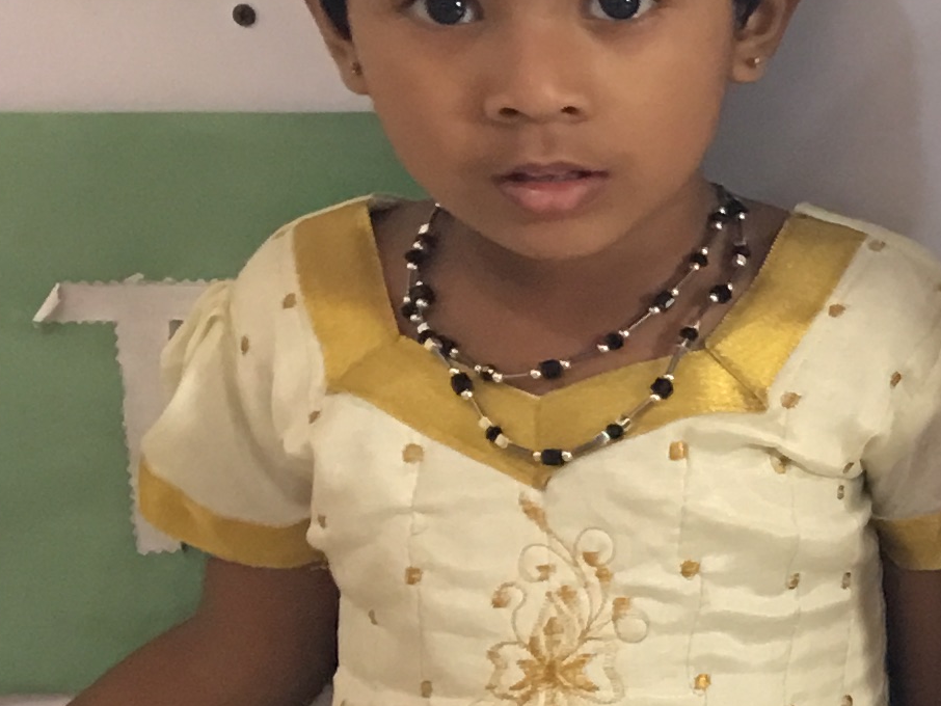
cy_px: 560
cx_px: 1995
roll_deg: +0.1
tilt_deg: -11.5
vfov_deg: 11.5
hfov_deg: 12.9
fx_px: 3508
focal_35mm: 129
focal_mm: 4.15
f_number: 2.2
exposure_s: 1/17
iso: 80
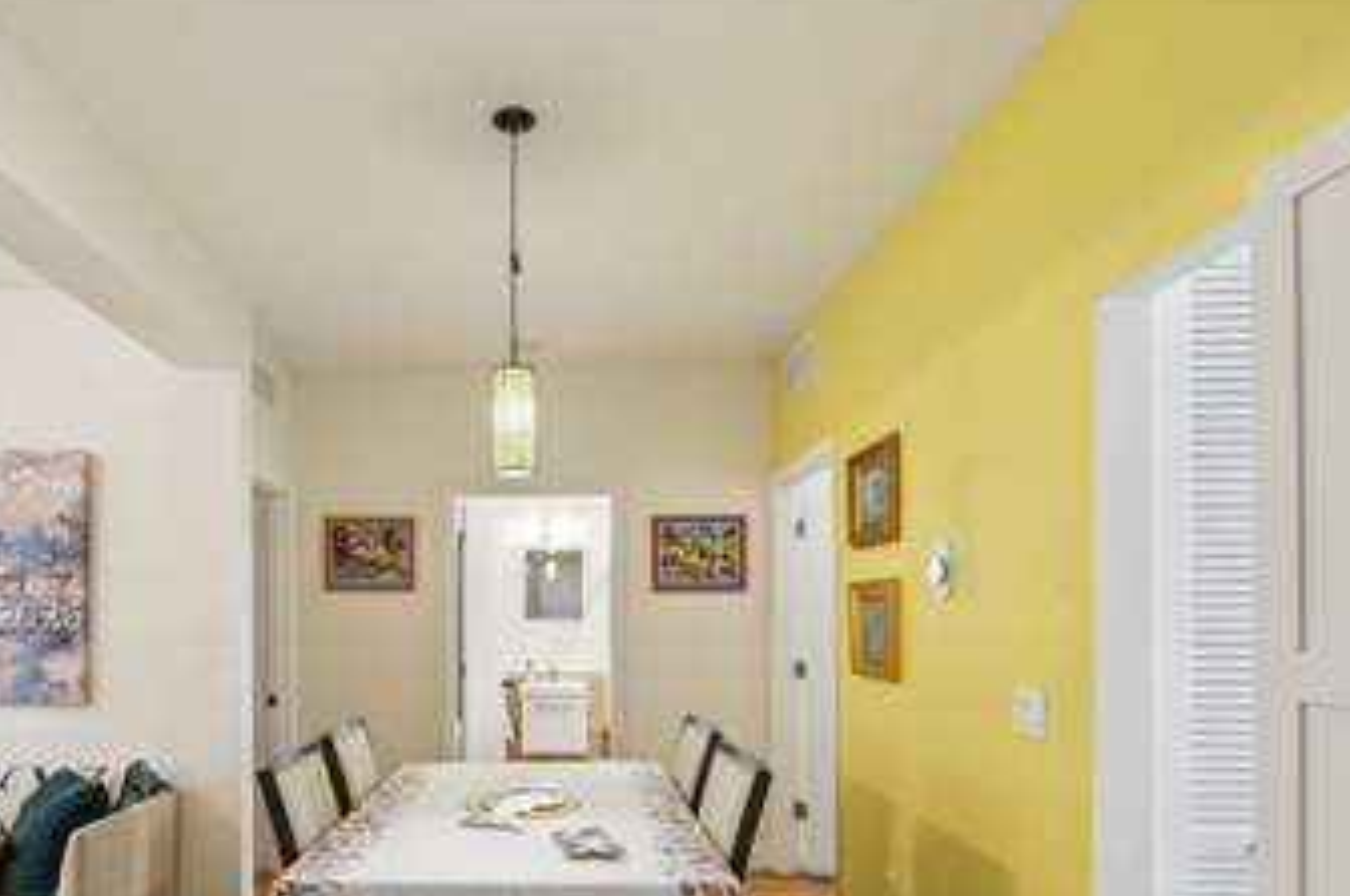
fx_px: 749
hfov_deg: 82.9
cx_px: 530
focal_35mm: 20
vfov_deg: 60.0
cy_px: 613
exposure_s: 1/2.5
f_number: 8
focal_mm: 14
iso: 200
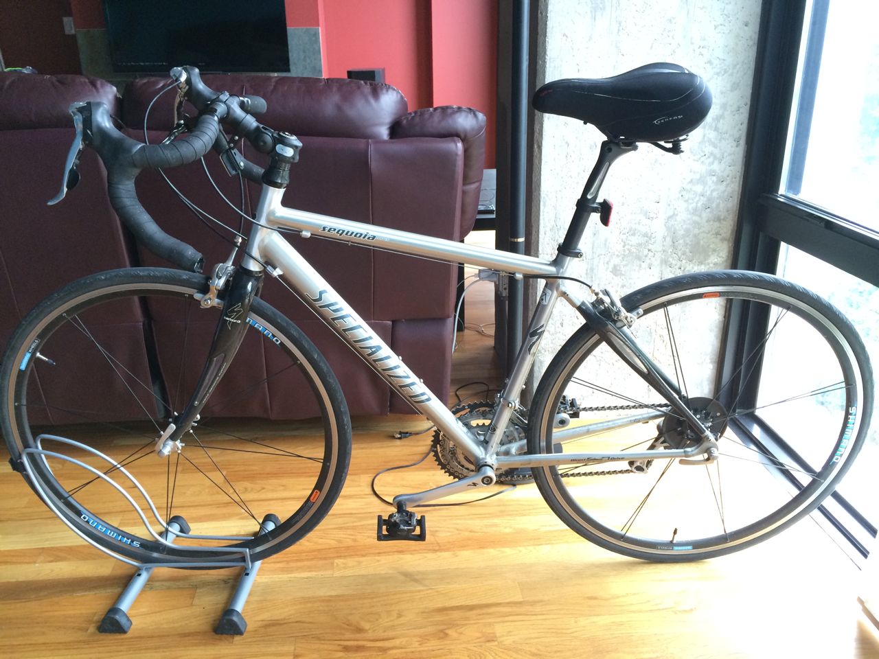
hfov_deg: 60.0
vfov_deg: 46.8
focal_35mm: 30
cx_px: 440
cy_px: 330
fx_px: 762
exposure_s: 1/30
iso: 64
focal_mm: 4.12
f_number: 2.2
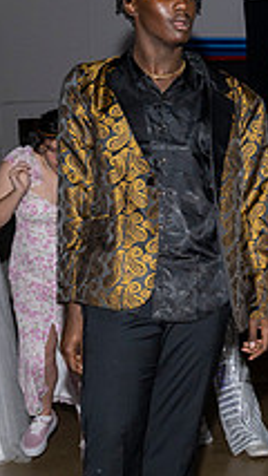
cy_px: 267
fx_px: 1161
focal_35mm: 92
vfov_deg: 23.1
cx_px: 661
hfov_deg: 11.0
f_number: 5.6
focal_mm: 24
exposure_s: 1/100
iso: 320
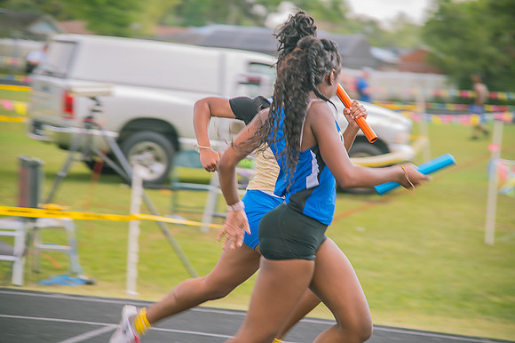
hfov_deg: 17.1
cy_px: 172
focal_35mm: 120
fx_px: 1716
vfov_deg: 11.4
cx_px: 258
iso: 200
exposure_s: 1/200
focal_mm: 120
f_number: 4
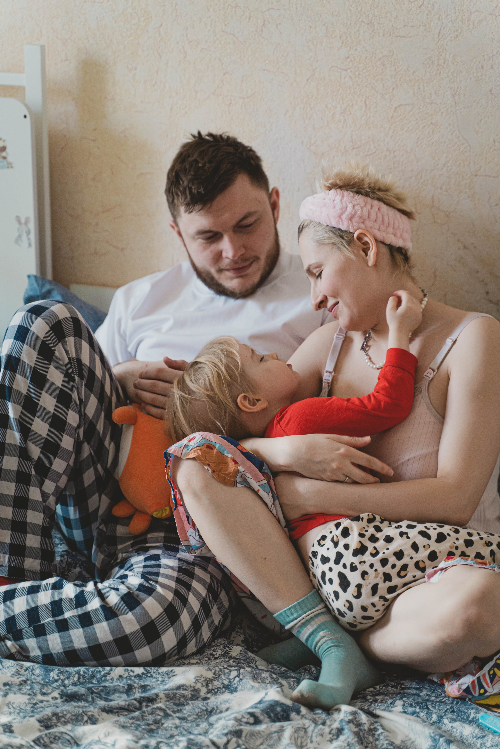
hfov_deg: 20.3
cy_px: 374
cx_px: 250
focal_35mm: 67
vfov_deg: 30.1
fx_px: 1396
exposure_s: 1/160
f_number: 2.8
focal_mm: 67
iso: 1600
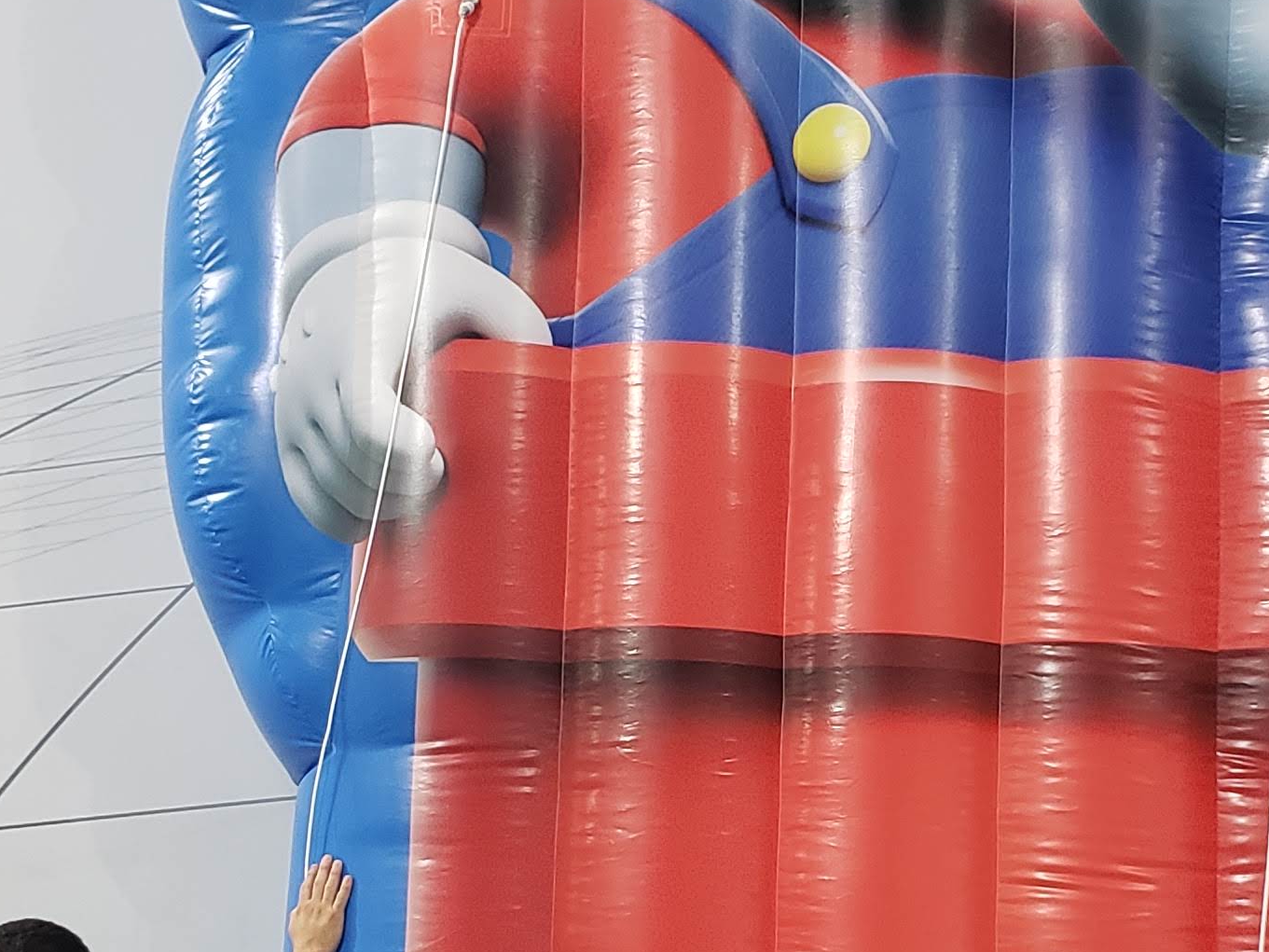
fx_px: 2823
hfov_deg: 25.2
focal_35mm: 77
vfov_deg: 18.9
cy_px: 786
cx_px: 885
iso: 320
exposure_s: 1/30
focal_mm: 4.3
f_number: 1.5
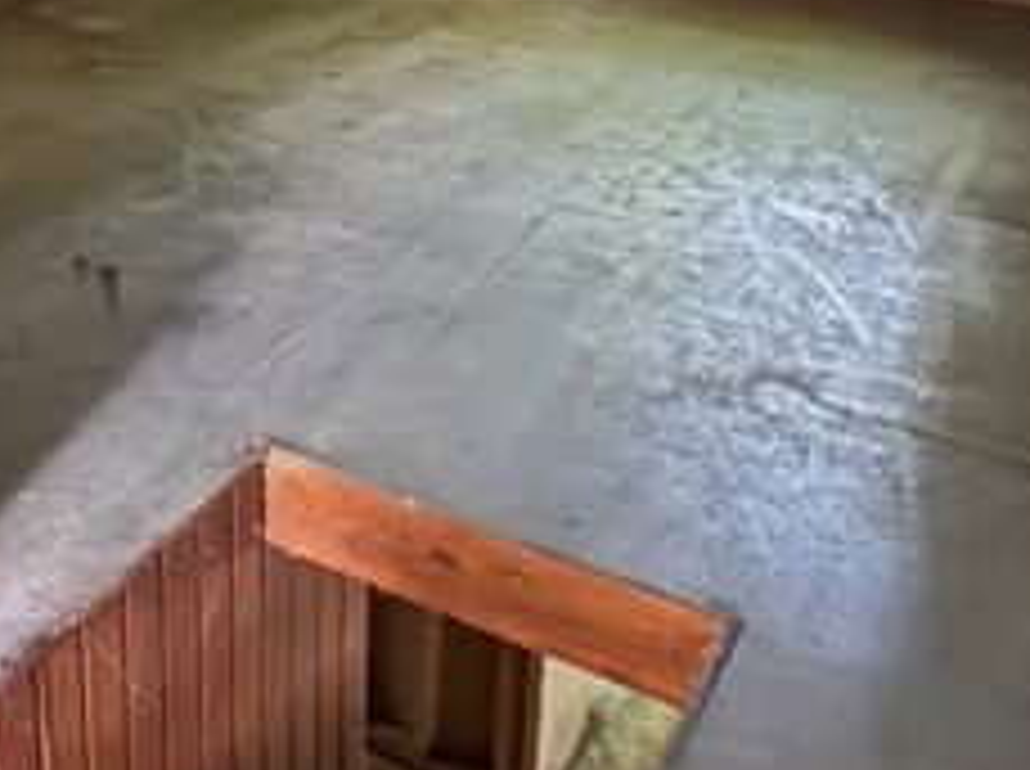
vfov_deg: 28.0
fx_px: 1456
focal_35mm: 49
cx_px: 234
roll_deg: +1.0
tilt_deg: -17.1
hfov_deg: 37.8
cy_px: 18
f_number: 2.2
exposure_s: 1/8
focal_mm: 2.22
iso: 1600
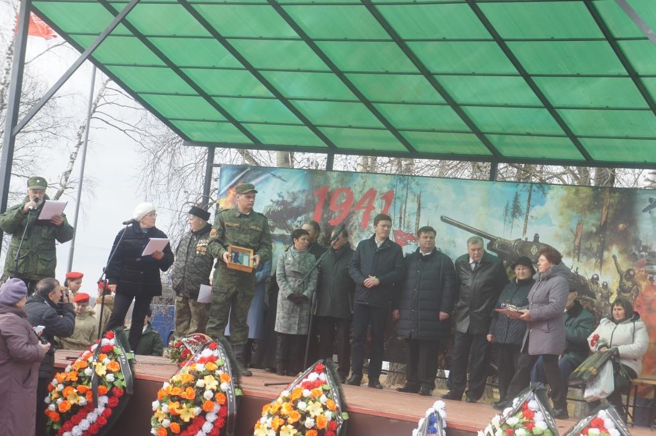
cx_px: 328
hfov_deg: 24.6
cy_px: 218
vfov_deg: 16.5
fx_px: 1502
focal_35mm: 82
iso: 200
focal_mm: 55
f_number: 6.3
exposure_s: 1/160
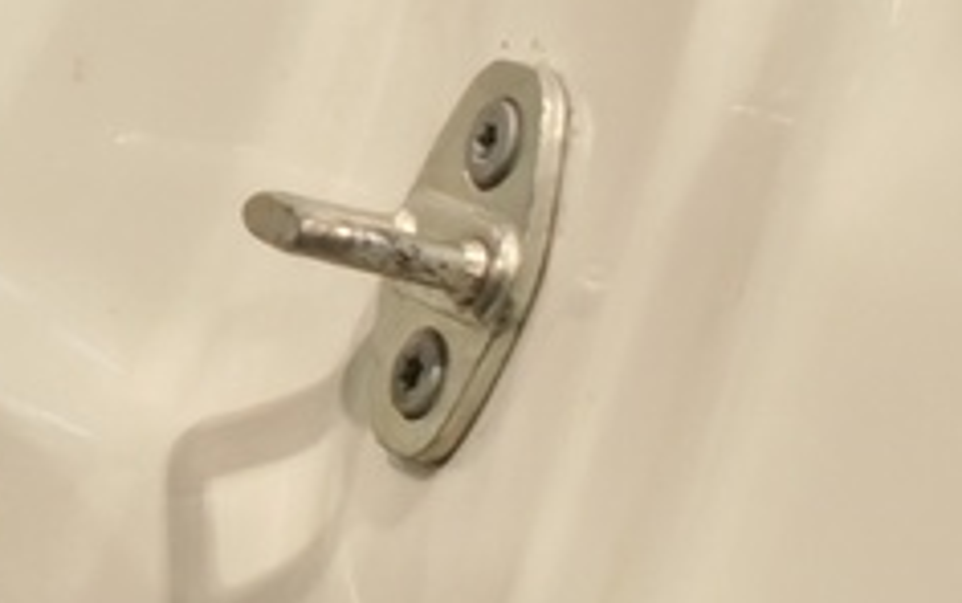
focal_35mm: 168
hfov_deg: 9.8
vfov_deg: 7.8
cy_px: 232
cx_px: -1822
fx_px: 4409
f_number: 1.6
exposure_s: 1/100
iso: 100
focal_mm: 5.4
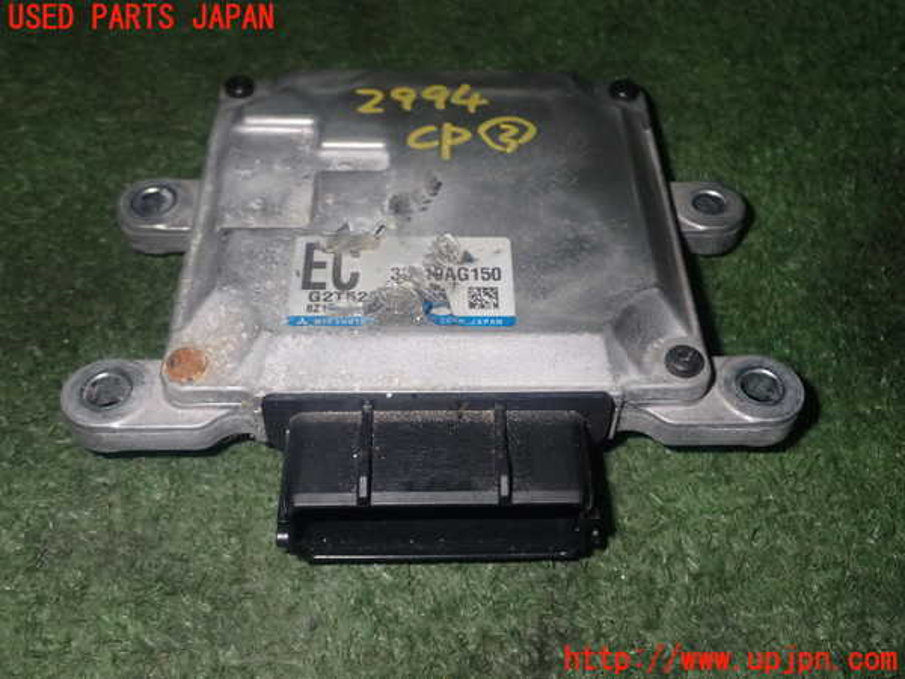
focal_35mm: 41
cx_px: 452
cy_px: 340
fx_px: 1072
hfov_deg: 45.8
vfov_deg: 35.1
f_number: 8
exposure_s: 1/40
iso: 250
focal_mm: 7.31
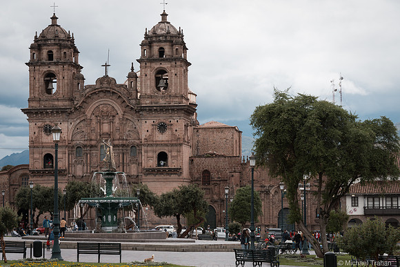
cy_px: 134
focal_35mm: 94
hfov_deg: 21.7
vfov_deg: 14.6
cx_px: 200
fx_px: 1042
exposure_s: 1/125
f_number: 10
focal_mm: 92
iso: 160
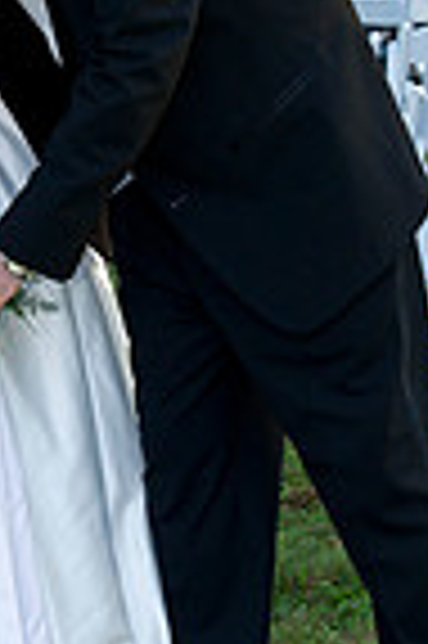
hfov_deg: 11.3
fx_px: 2145
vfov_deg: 17.0
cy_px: 221
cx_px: 47
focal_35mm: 120
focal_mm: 38
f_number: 5.6
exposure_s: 1/125
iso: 640
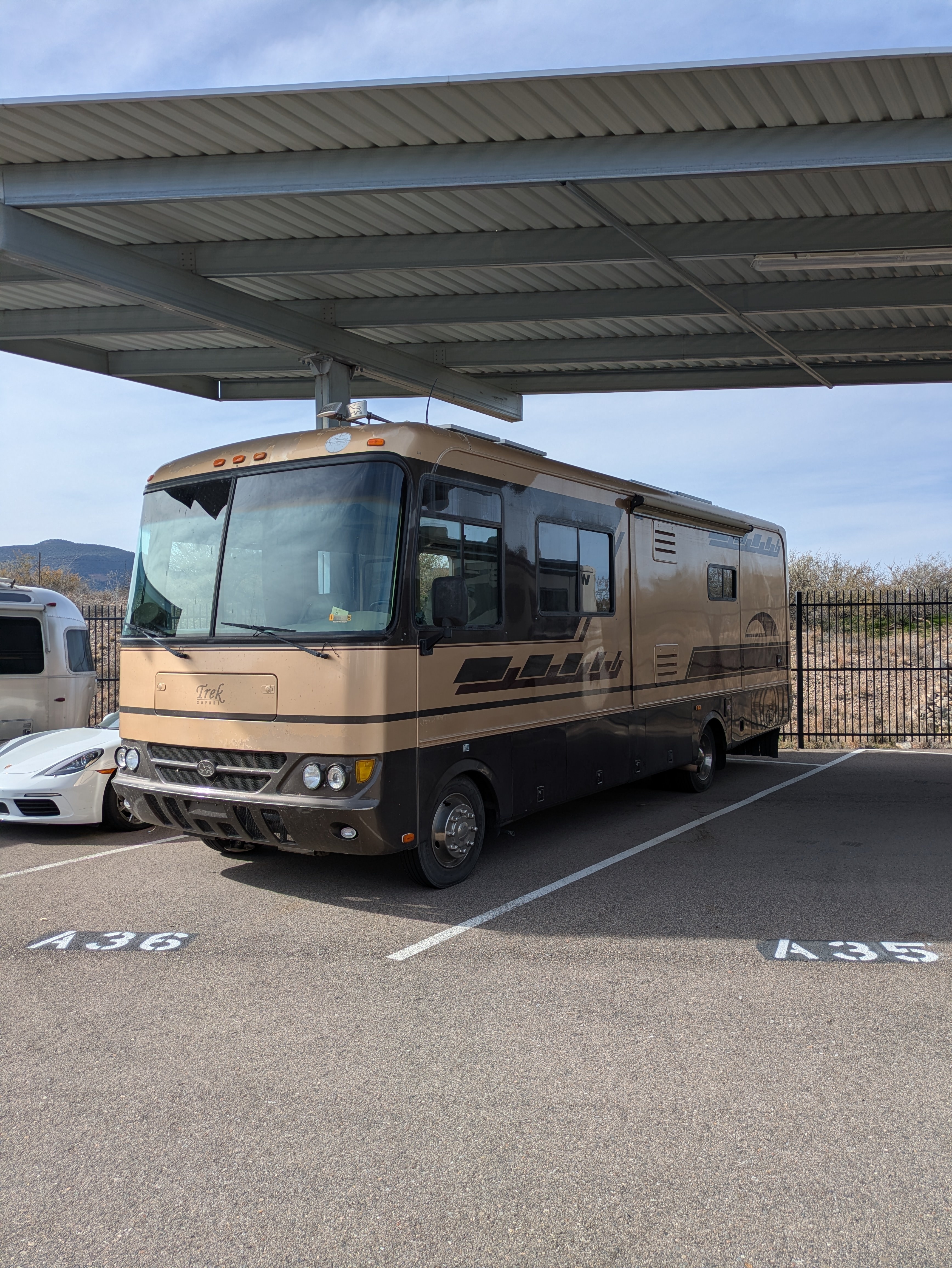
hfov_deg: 54.9
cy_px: 634
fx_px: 916
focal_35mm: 25
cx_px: 476
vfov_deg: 69.4
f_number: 1.89
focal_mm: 5.43
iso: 52
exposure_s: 1/2092
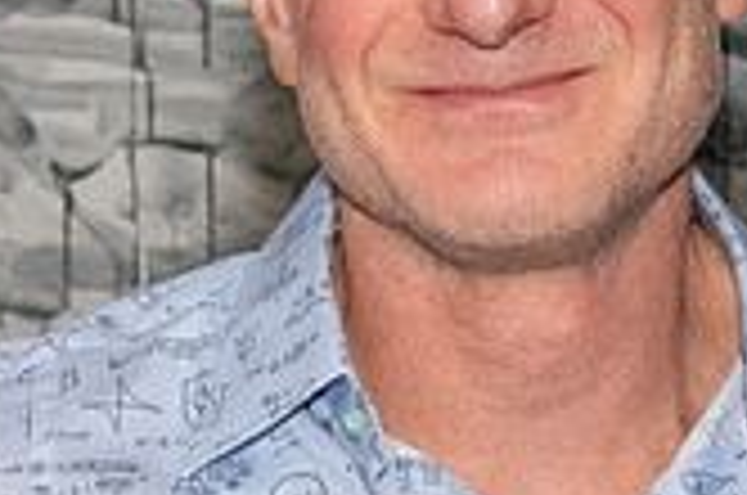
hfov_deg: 6.8
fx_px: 6296
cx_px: 543
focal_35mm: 304
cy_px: 210
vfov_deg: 4.5
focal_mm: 52
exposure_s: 1/125
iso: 5000
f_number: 13
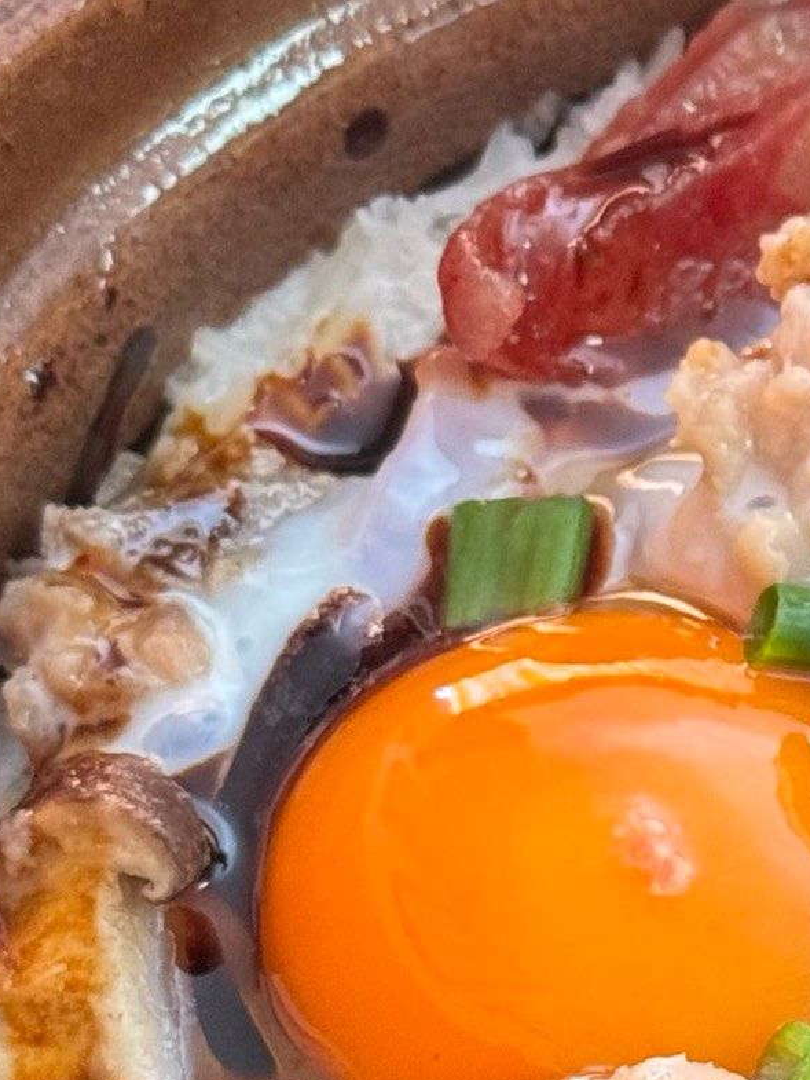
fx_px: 5209
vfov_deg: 11.8
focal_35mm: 167
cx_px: 1169
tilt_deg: -62.0
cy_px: 963
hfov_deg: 8.7
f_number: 1.78
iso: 250
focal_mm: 6.76
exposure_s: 1/49
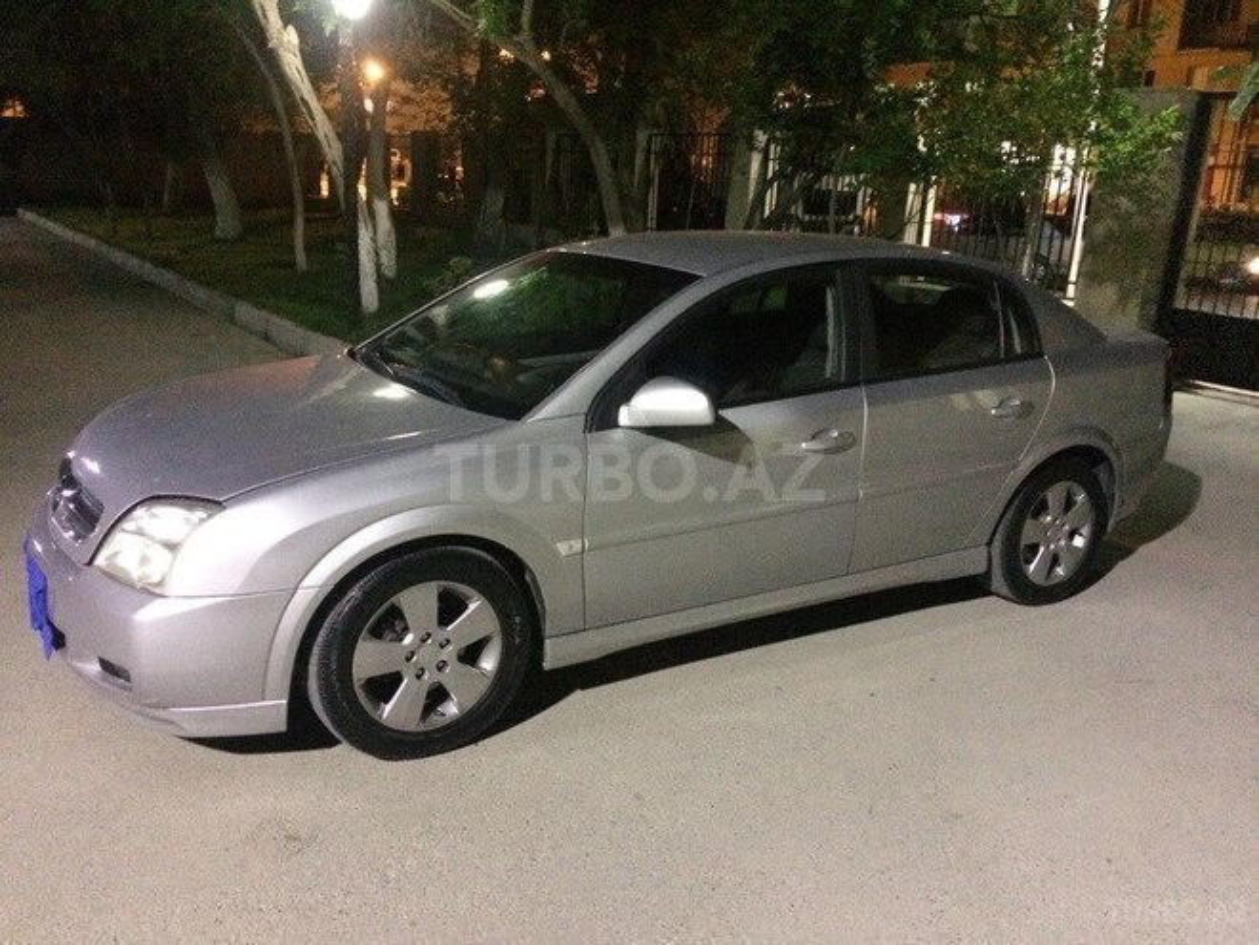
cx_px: 630
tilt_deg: -14.2
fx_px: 1055
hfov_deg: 61.7
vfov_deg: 48.2
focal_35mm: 29
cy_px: 472
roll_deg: -3.6
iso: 800
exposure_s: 1/17
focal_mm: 4.15
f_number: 2.2
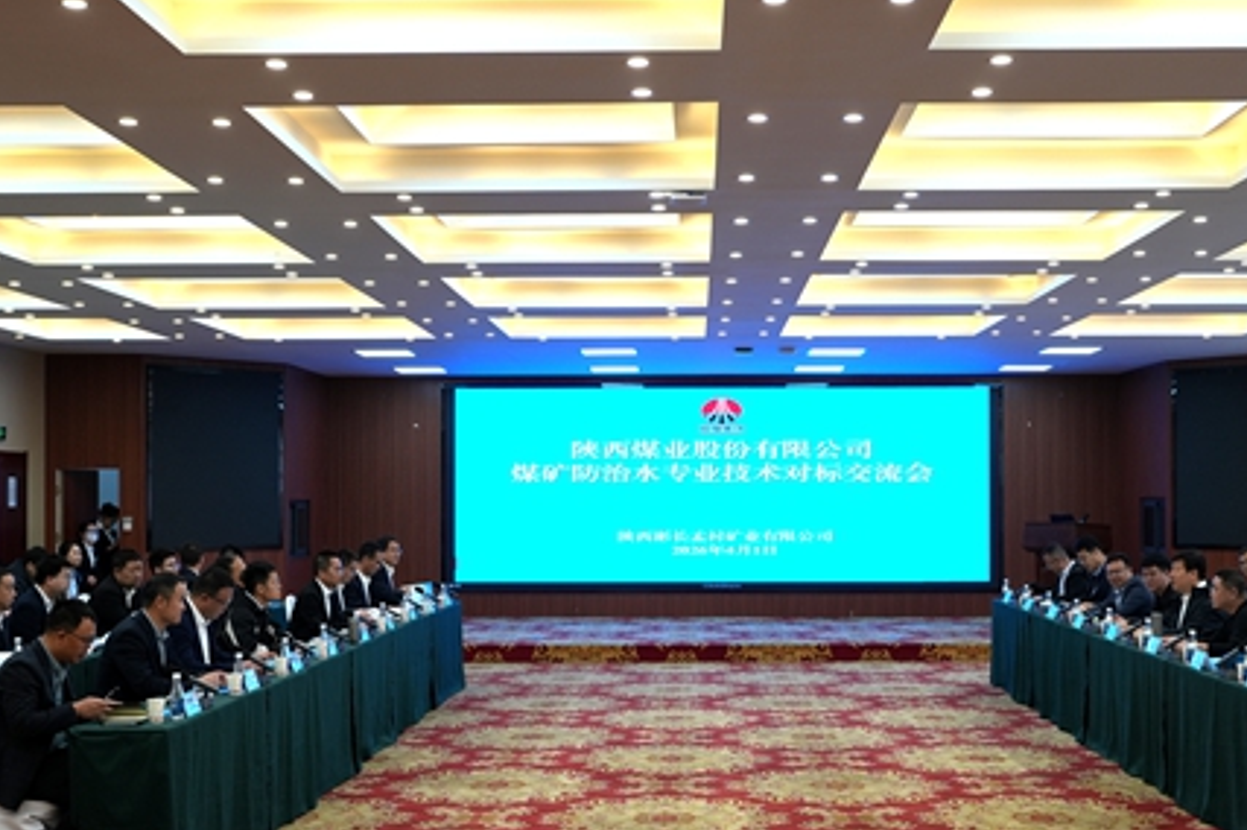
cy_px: 535
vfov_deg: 29.7
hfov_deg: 43.5
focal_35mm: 45
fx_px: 1558
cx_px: 724
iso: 500
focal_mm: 32
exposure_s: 1/100
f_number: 5.6
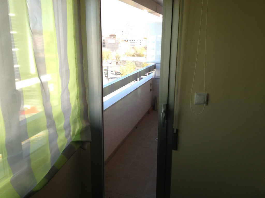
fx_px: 268
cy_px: 99
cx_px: 132
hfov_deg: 52.6
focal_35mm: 35
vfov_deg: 40.7
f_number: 2.4
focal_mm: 4.28
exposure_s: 1/196
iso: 50
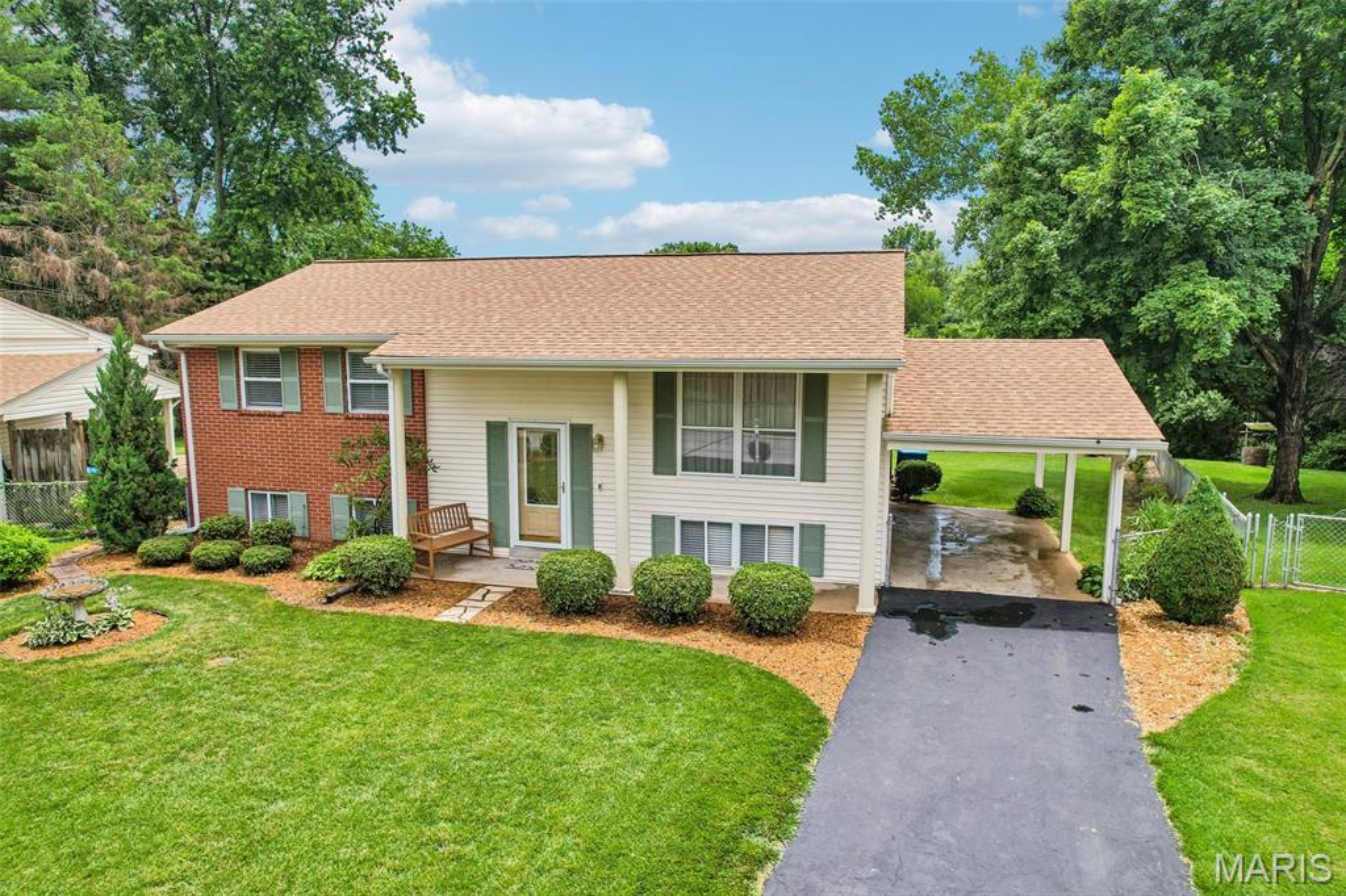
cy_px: 448
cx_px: 673
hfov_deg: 78.6
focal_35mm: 22
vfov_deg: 57.2
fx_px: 822
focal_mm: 8.4
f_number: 2.8
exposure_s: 1/2000
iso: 110
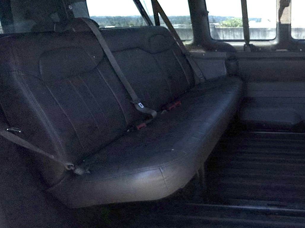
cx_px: 271
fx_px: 247
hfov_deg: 55.6
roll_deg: -0.4
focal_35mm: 28
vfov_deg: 48.9
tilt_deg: -12.5
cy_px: 76
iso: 50
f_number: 2.2
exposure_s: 1/2024
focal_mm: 2.22
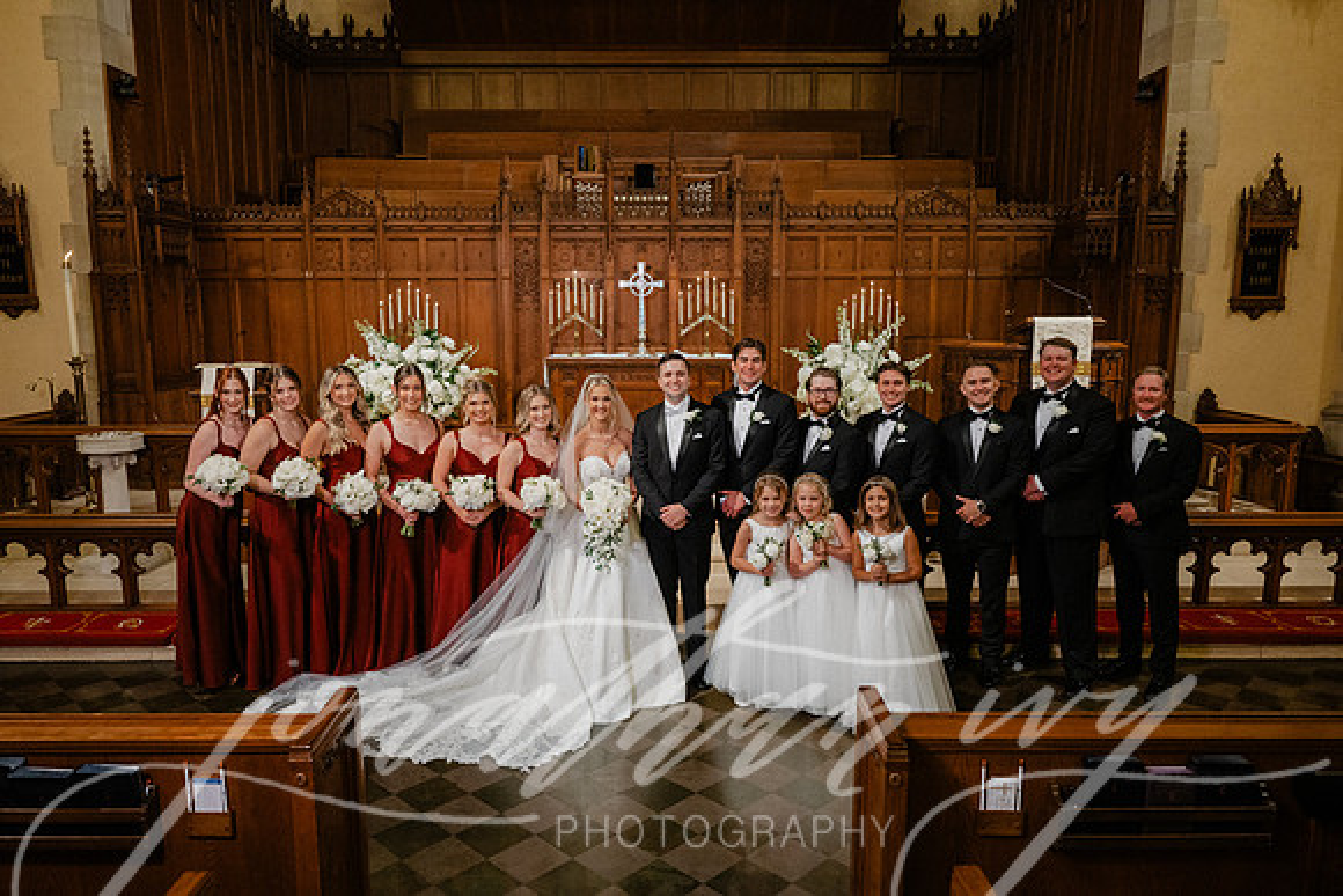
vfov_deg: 51.1
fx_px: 937
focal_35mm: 25
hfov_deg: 71.3
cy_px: 448
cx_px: 662
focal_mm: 24
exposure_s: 1/160
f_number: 2.8
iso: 2000
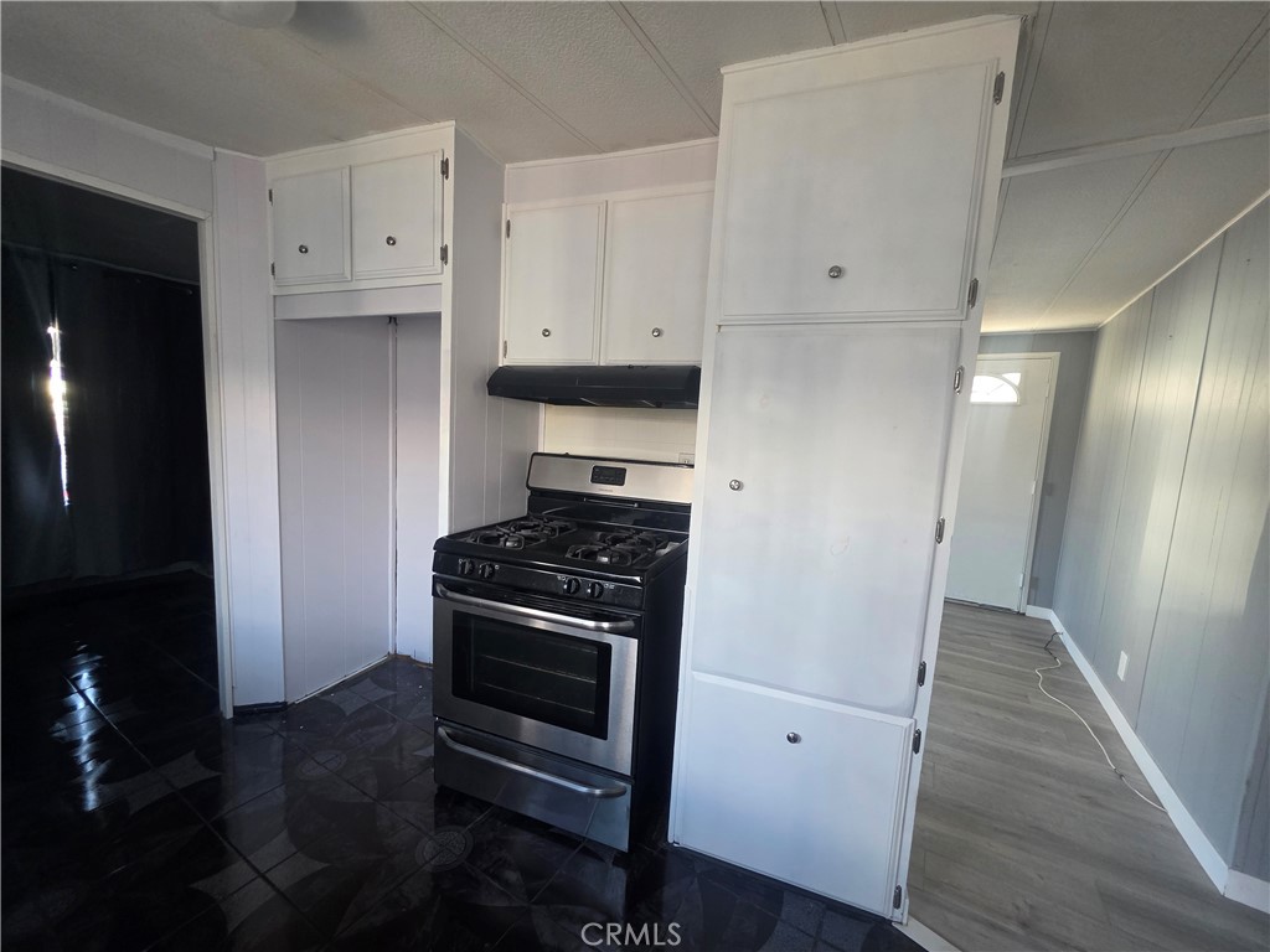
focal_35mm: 13
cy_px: 476
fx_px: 477
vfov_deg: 89.9
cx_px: 635
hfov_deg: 106.2
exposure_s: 1/100
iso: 400
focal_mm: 2.2
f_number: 1.9
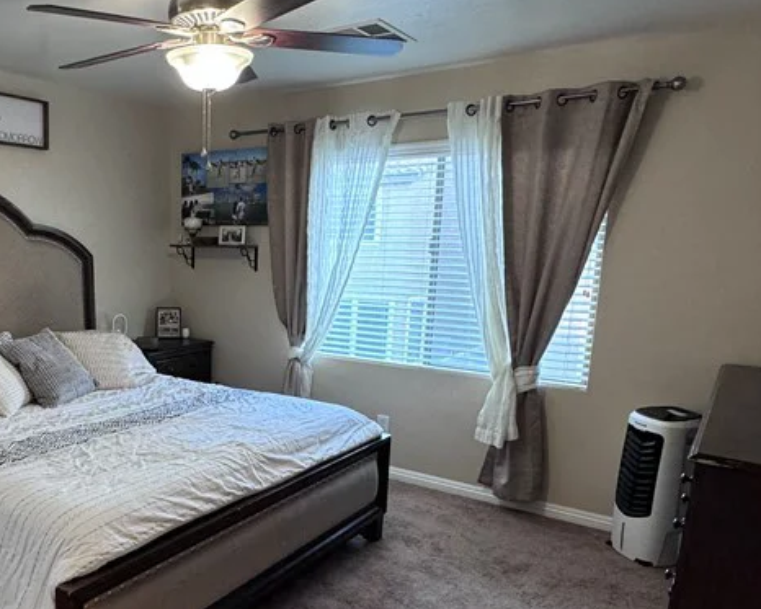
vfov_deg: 48.2
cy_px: 371
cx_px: 202
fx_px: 676
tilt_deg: -12.3
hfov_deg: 56.3
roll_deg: -1.0
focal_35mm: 30
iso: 320
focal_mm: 2.22
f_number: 2.2
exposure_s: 1/60
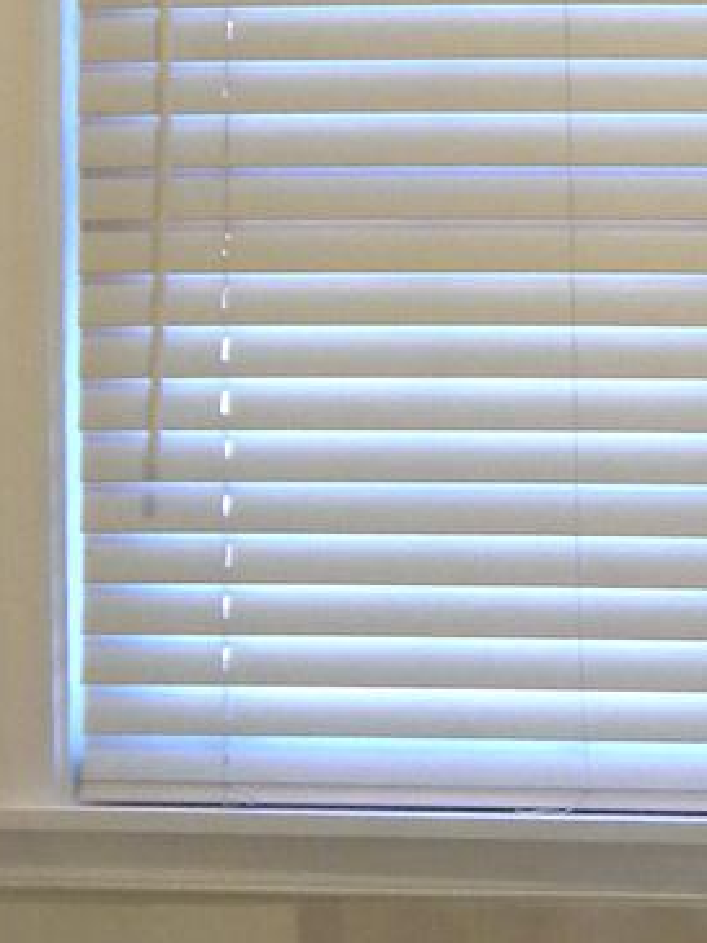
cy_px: 1158
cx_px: 723
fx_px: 3213
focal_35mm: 118
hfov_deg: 12.4
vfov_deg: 16.0
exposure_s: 1/33
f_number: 3.5
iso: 400
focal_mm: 5
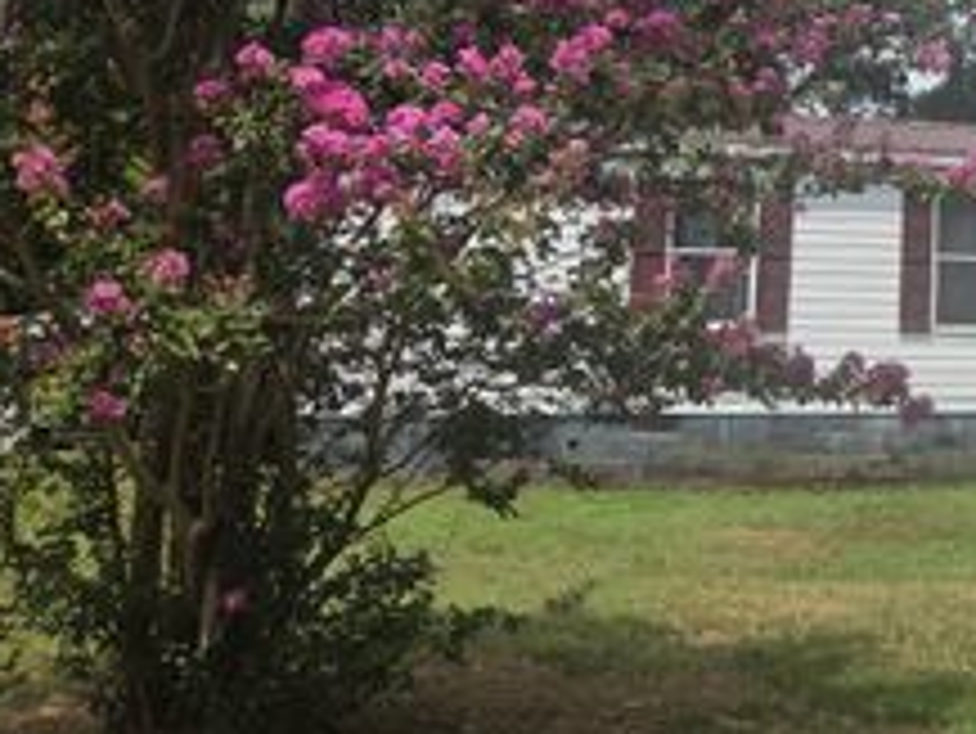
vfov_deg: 27.0
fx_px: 1495
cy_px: 146
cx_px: 1034
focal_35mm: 53
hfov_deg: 32.4
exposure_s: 1/4663
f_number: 1.8
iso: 80
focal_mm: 5.4
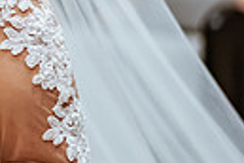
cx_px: -238
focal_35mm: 260
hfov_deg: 7.6
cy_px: -54
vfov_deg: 5.3
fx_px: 1762
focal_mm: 58
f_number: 1.4
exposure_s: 1/640
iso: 1600
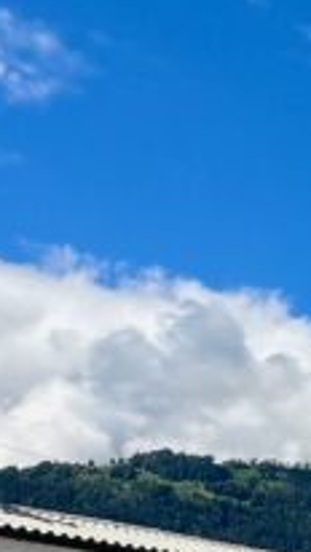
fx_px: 1157
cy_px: 559
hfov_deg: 14.1
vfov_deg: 25.5
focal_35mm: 79
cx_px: 501
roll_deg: +2.2
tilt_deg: +12.5
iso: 50
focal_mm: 2.22
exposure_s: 1/2681
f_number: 2.2
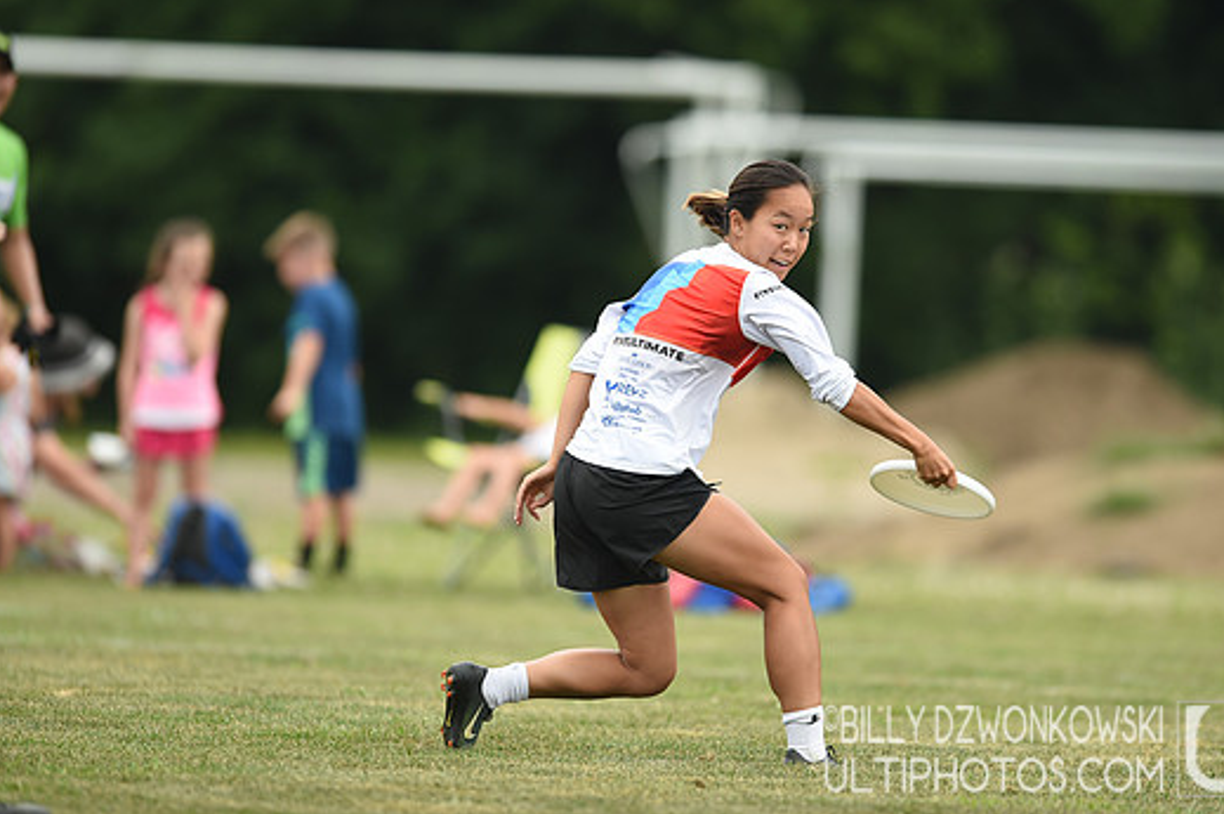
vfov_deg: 3.1
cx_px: 672
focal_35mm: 447
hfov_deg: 4.6
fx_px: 15183
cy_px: 367
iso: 320
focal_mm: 400
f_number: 2.8
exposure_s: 1/1600
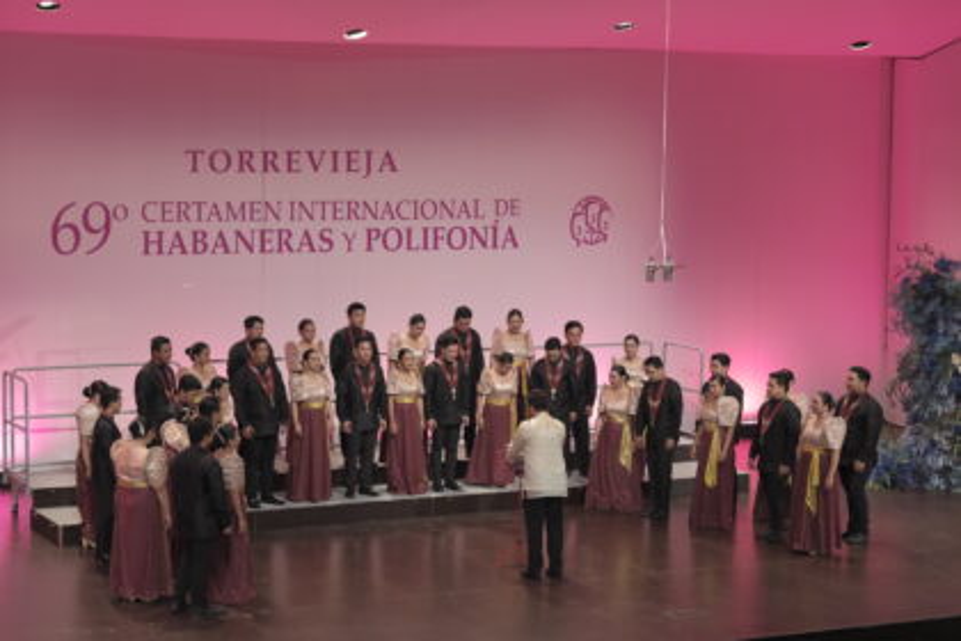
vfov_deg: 16.3
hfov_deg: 24.2
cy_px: 320
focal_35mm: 84
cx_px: 480
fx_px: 2242
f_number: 2.8
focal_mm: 56
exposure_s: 1/250
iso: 1600
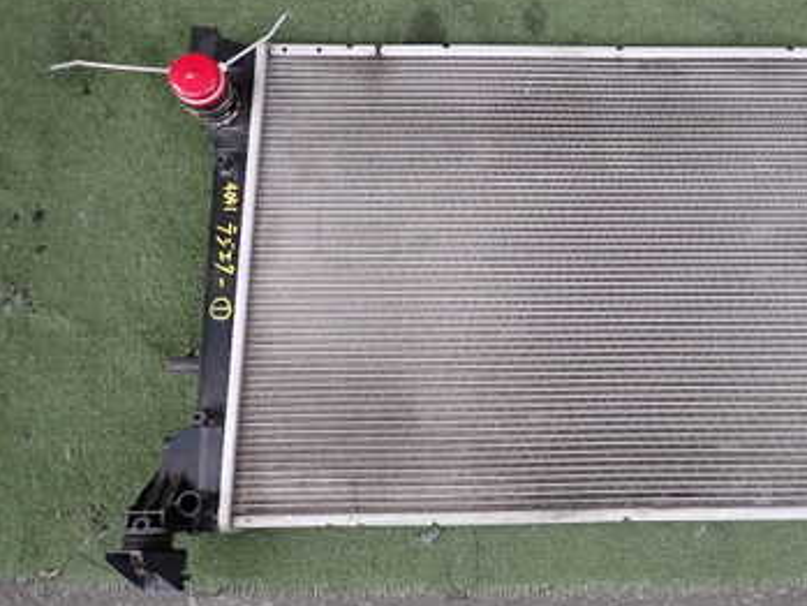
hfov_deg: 42.4
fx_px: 1003
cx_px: 615
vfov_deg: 33.6
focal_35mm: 43
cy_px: 284
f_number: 2
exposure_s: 1/125
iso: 100
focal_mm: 4.5
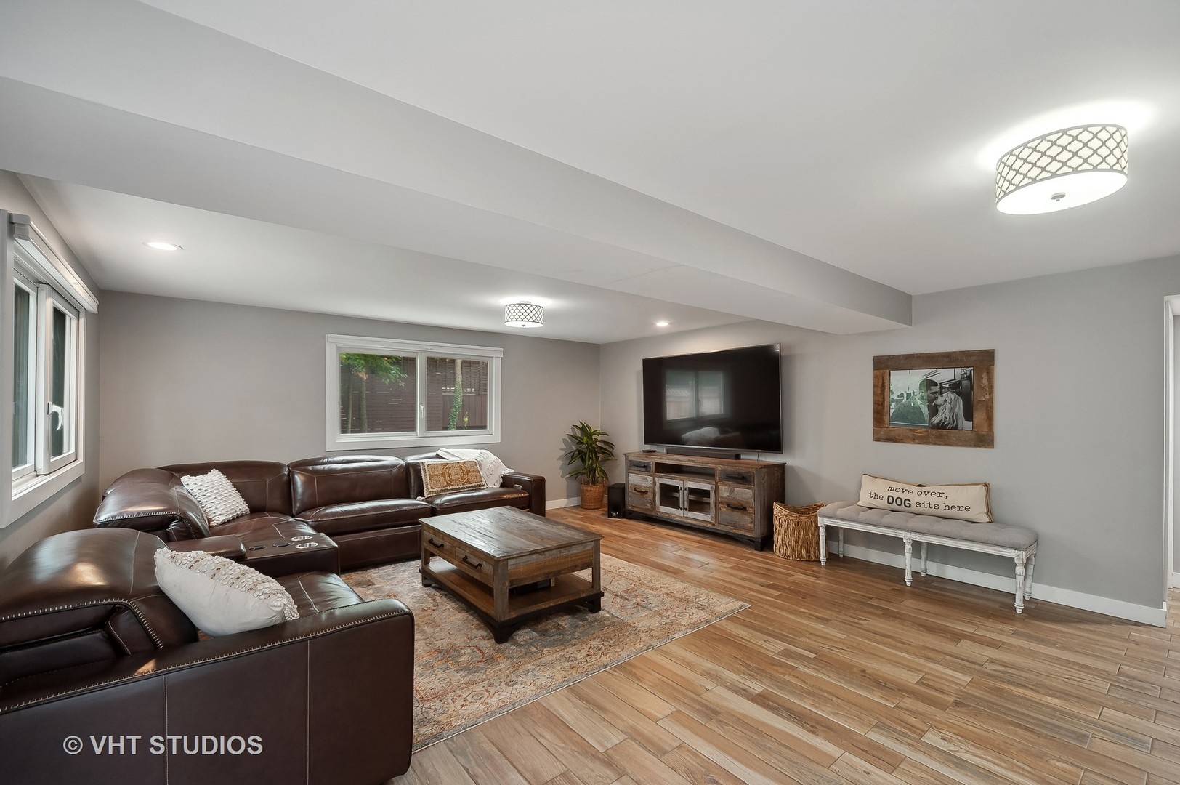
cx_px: 590
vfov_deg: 77.2
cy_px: 392
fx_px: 491
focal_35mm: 15
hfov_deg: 100.4
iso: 200
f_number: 8
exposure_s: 1/4
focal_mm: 15
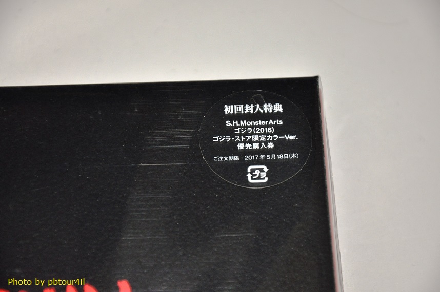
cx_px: 220
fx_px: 1923
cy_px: 146
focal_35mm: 158
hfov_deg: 13.1
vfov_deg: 8.7
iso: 800
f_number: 5.6
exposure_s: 1/60
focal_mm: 105
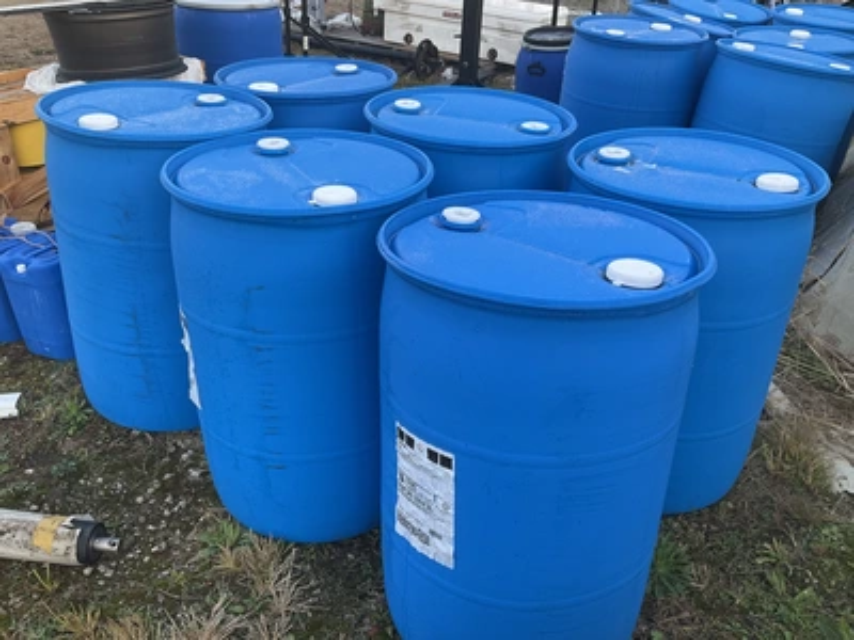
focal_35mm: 29
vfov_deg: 48.2
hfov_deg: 61.7
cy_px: 320
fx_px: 715
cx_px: 427
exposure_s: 1/122
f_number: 1.8
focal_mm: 3
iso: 32
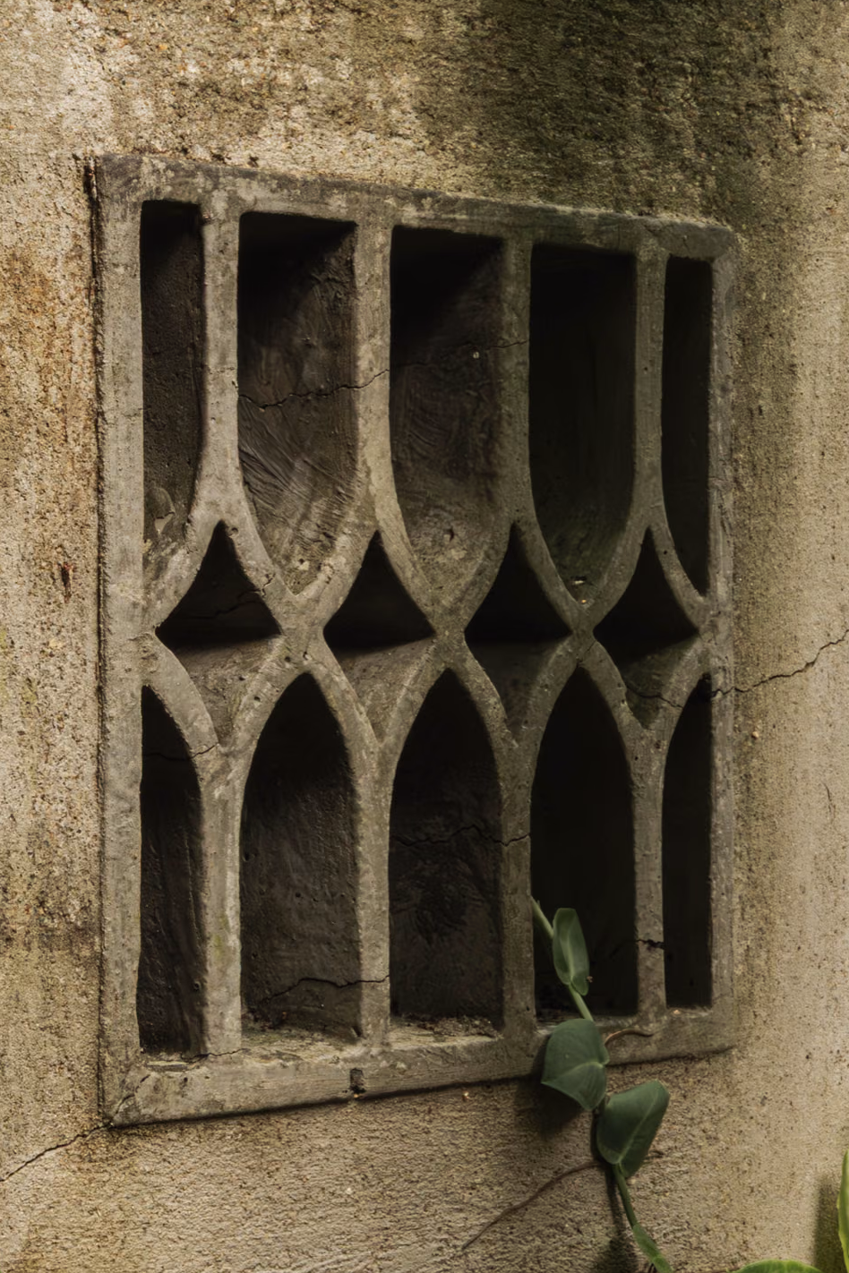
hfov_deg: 13.8
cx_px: 487
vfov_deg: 20.6
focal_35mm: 99
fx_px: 3502
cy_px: 761
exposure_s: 1/100
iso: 10000
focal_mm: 55
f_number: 22
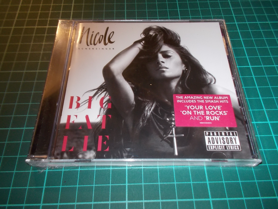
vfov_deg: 48.2
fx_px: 233
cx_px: 139
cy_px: 104
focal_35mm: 29
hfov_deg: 61.7
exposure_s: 1/30
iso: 200
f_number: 3.3
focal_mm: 4.1
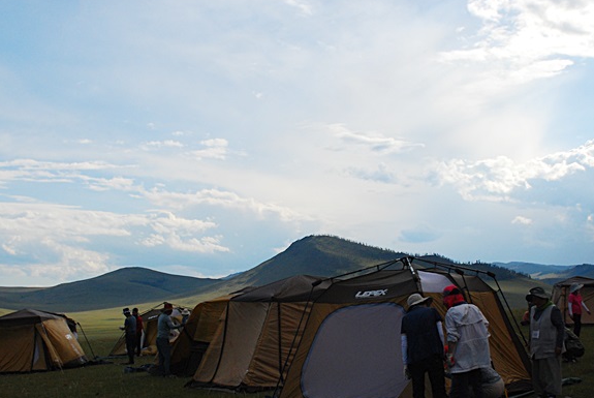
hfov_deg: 31.1
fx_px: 1069
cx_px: 295
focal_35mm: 65
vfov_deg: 21.0
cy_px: 266
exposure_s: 1/2500
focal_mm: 31
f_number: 5.6
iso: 400
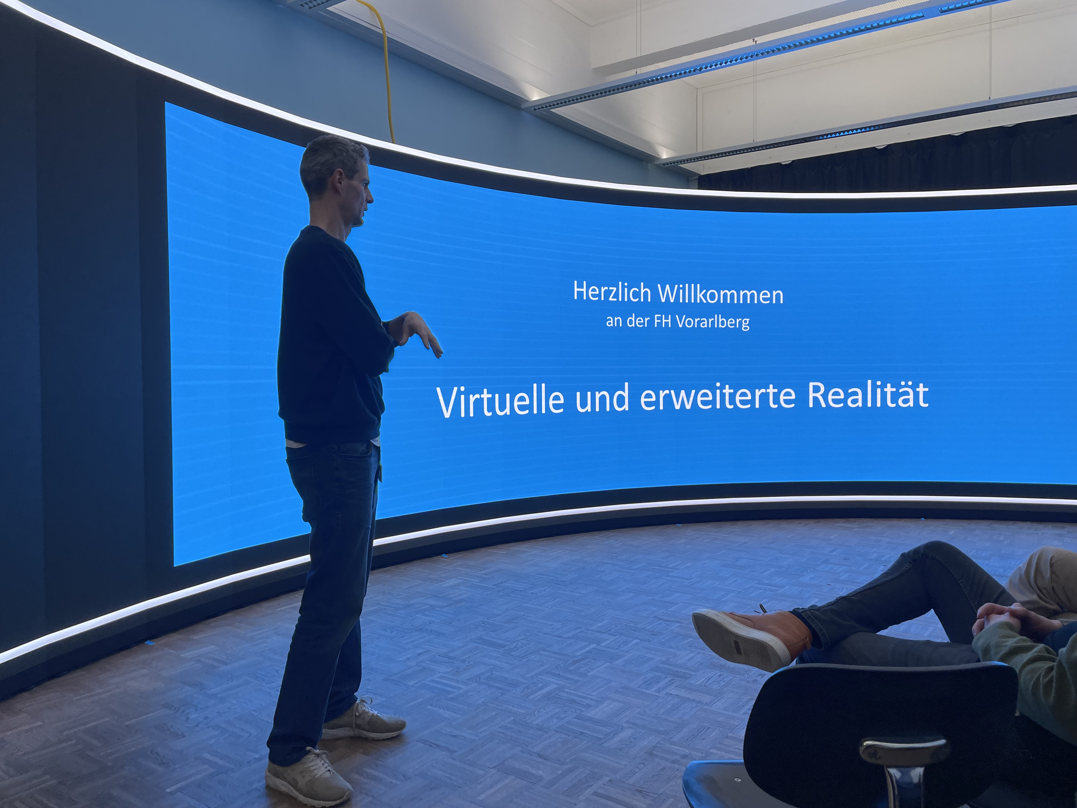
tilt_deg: -1.5
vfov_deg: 53.1
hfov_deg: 67.3
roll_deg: +0.6
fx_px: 809
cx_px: 538
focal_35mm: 26
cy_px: 404
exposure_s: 1/120
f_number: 1.6
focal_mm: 4.2
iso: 100
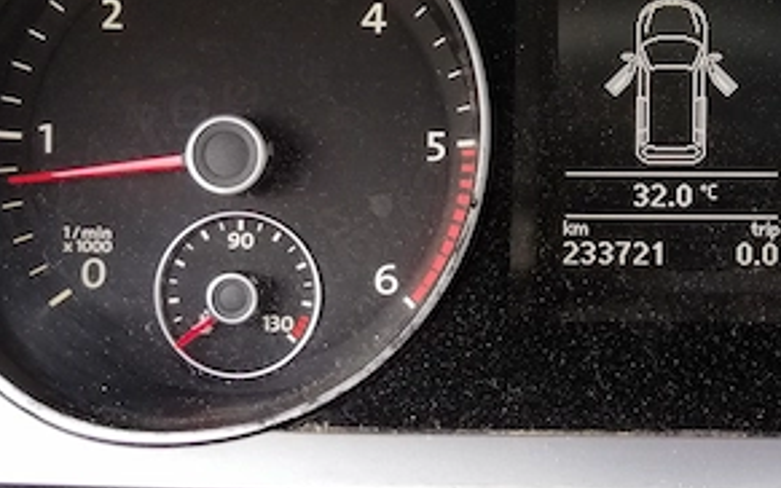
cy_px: 239
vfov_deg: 22.0
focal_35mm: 59
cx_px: 604
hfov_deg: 33.7
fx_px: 1256
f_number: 1.8
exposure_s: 1/50
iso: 100
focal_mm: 3.95
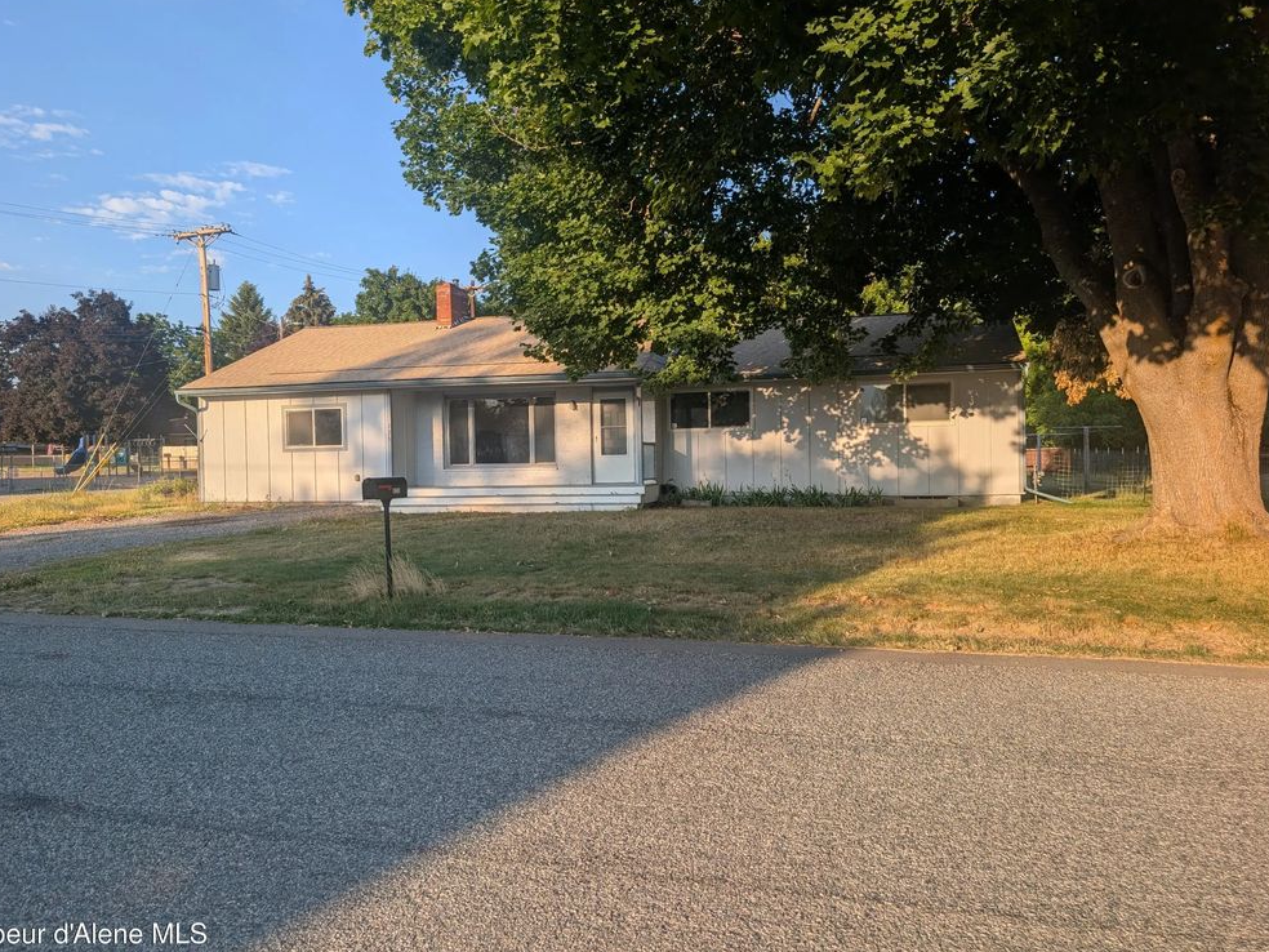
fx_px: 916
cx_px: 628
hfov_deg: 69.4
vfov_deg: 54.9
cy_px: 482
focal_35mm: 25
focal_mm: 6.9
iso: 23
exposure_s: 1/760
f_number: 1.68
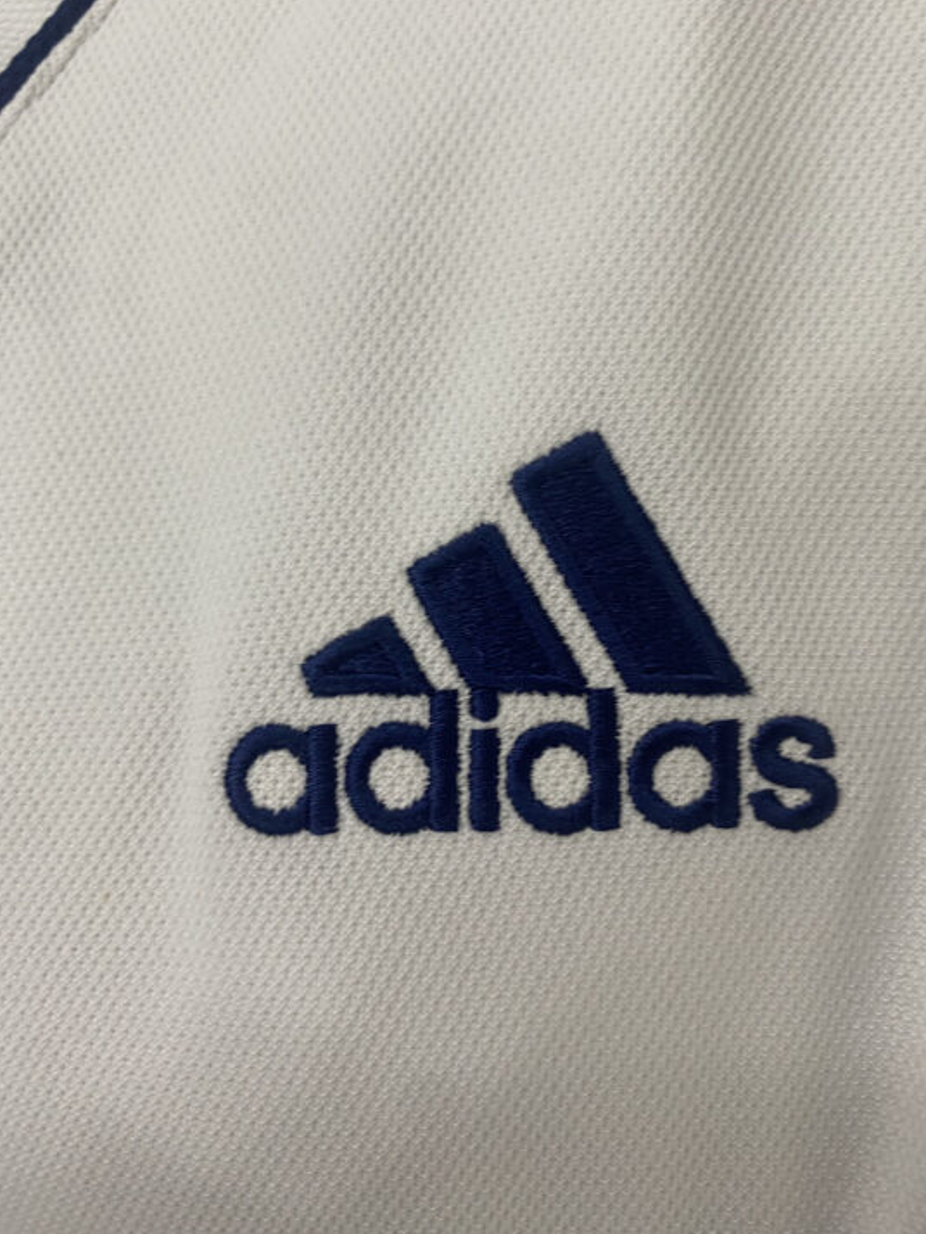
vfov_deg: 63.3
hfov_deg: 49.8
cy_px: 570
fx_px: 998
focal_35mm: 28
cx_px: 479
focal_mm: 4.25
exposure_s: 1/50
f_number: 1.8
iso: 100
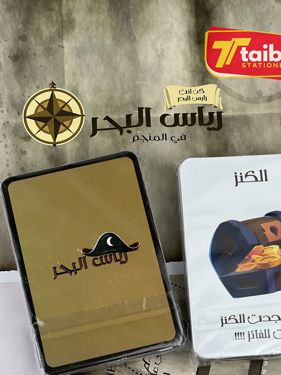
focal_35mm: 101
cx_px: 169
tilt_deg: -74.5
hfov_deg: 14.6
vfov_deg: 19.4
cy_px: 238
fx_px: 1093
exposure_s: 1/153
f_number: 2.8
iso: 20
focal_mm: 9
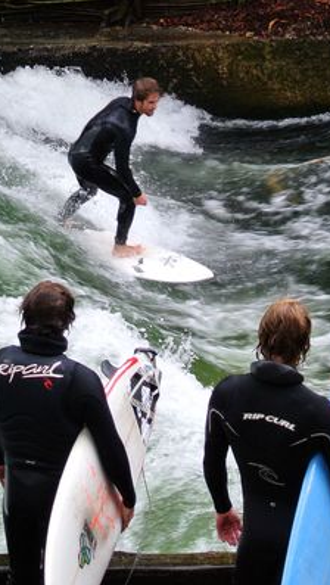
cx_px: 161
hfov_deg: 9.1
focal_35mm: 133
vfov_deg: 16.1
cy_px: 183
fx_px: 2064
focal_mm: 21.1
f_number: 5
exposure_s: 1/125
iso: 200
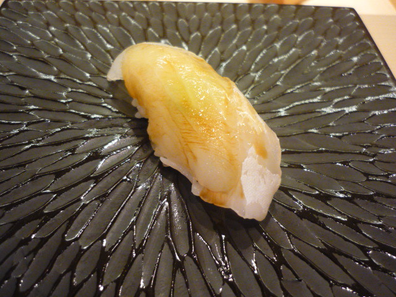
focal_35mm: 33
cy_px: 148
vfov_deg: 42.9
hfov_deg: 55.4
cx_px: 198
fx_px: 378
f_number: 2.8
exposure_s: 1/20
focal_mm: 5.5
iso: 400
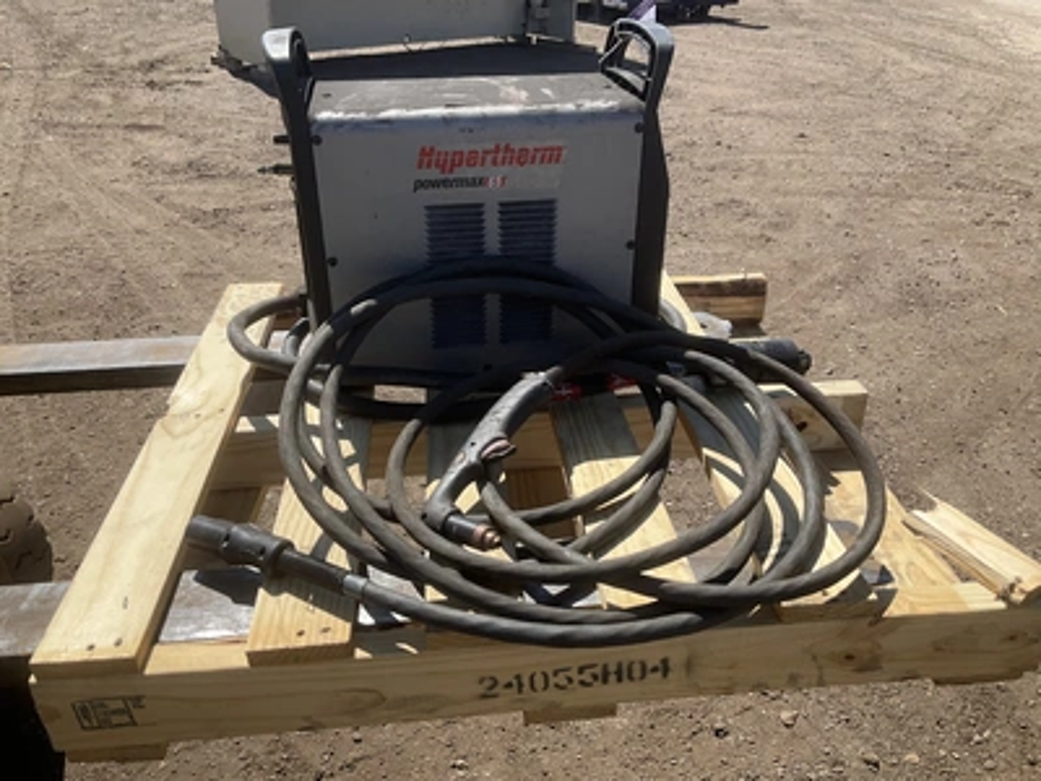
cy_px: 390
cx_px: 520
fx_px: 872
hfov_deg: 61.7
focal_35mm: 29
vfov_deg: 48.2
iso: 25
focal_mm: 3
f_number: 1.8
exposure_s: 1/1377
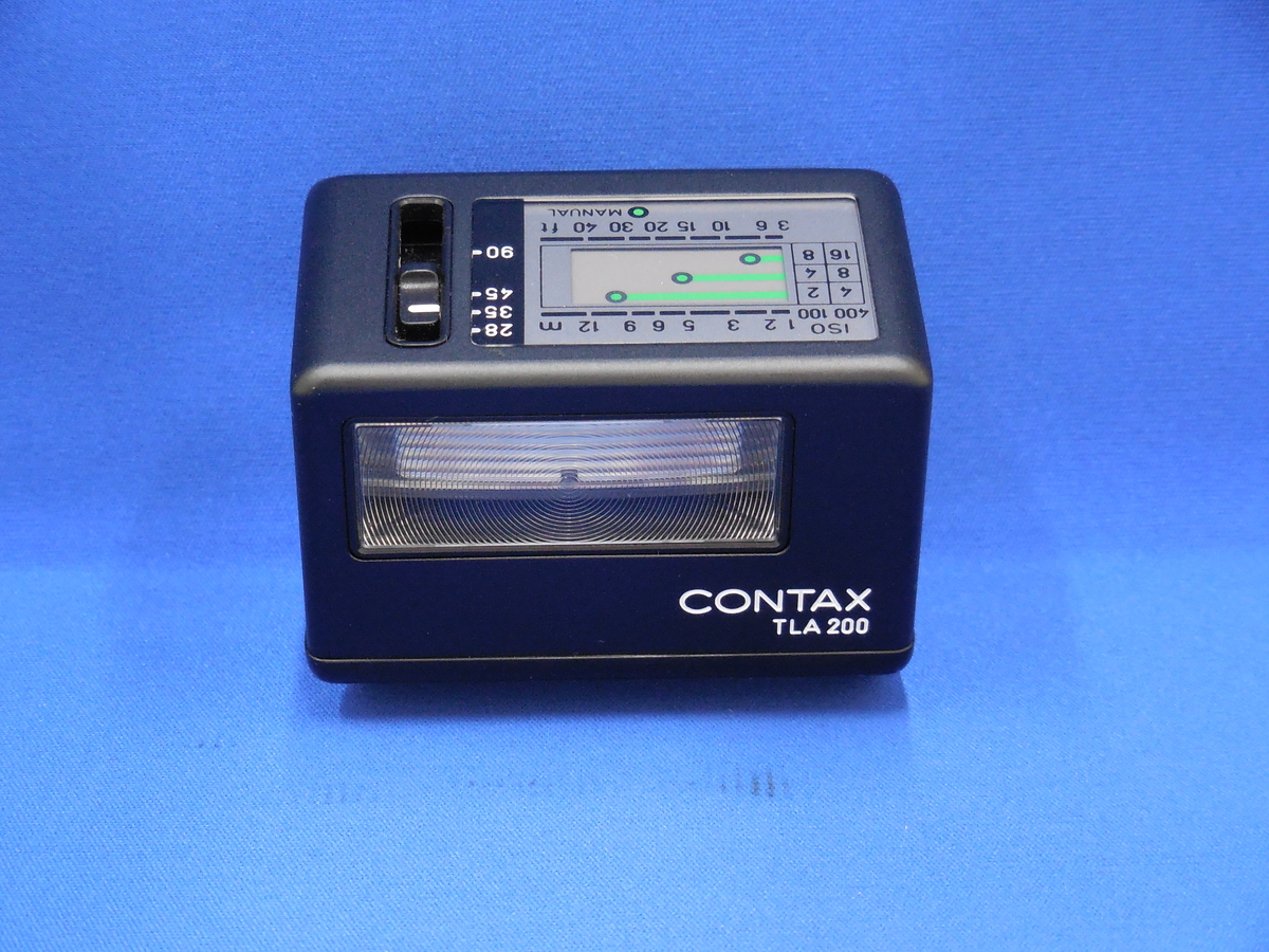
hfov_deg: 20.0
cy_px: 476
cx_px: 634
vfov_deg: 15.1
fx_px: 3593
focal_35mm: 98
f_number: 5
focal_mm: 17.7
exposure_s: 1/30
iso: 800
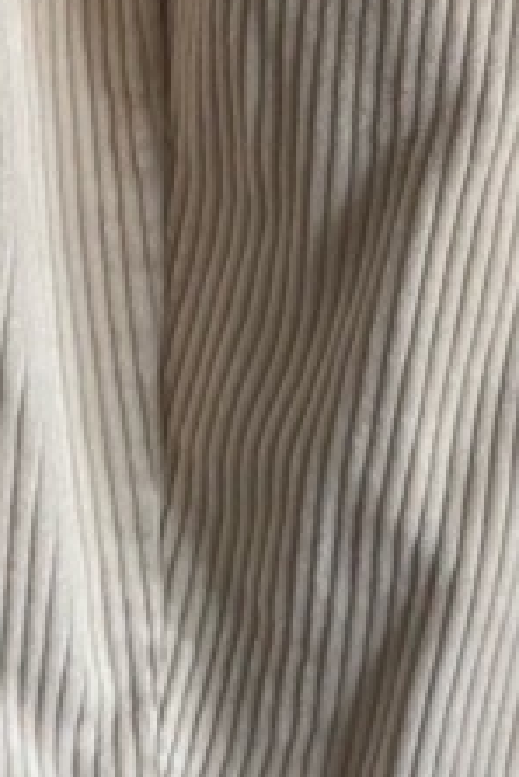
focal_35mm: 179
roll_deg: -4.3
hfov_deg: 7.4
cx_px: 1048
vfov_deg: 10.2
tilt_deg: -15.1
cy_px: -1000
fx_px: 3865
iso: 200
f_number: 1.78
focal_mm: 6.76
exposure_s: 1/109
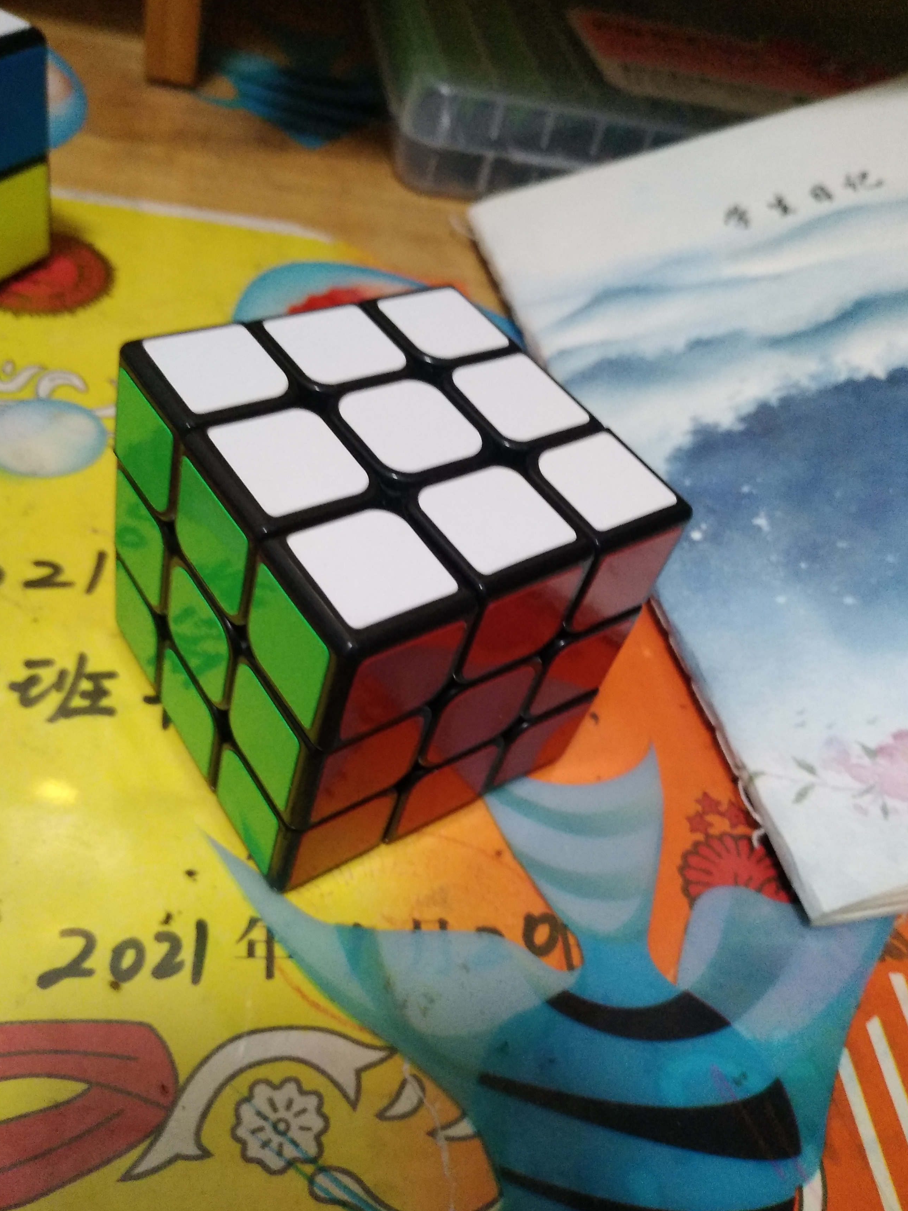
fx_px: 979
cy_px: 613
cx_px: 430
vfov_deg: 63.4
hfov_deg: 49.7
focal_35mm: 28
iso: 808
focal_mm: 3.94
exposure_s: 1/20
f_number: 1.9
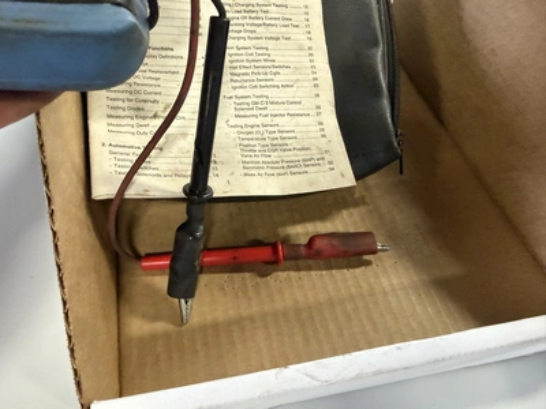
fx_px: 379
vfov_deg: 56.8
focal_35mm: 24
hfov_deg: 71.6
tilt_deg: -52.1
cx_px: 273
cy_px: 204
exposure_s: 1/60
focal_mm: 2.22
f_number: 2.2
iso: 500
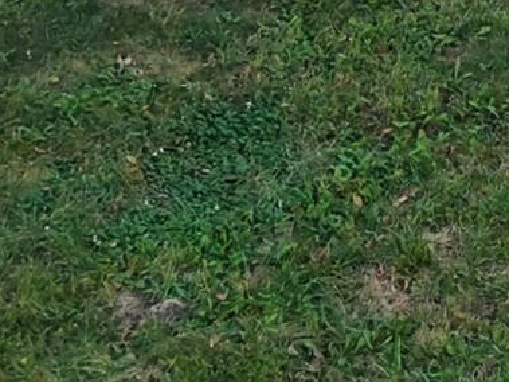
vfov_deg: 7.5
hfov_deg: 9.5
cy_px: -405
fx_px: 2793
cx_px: 1113
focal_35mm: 190
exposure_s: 1/1600
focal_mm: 8.7
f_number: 1.8
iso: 400
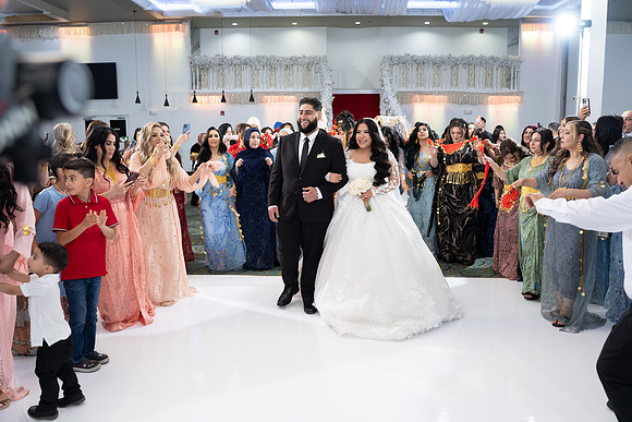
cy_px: 211
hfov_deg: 65.5
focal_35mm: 28
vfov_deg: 46.4
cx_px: 316
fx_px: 492
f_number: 2.8
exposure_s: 1/160
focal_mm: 28
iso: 800
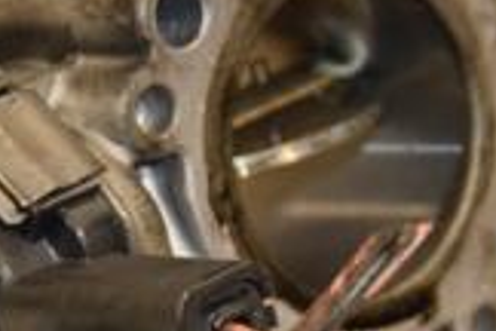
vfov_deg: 3.5
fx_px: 5345
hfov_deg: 5.3
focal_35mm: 388
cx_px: 73
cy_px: 310
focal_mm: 70
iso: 800
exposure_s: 1/200
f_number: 5.6
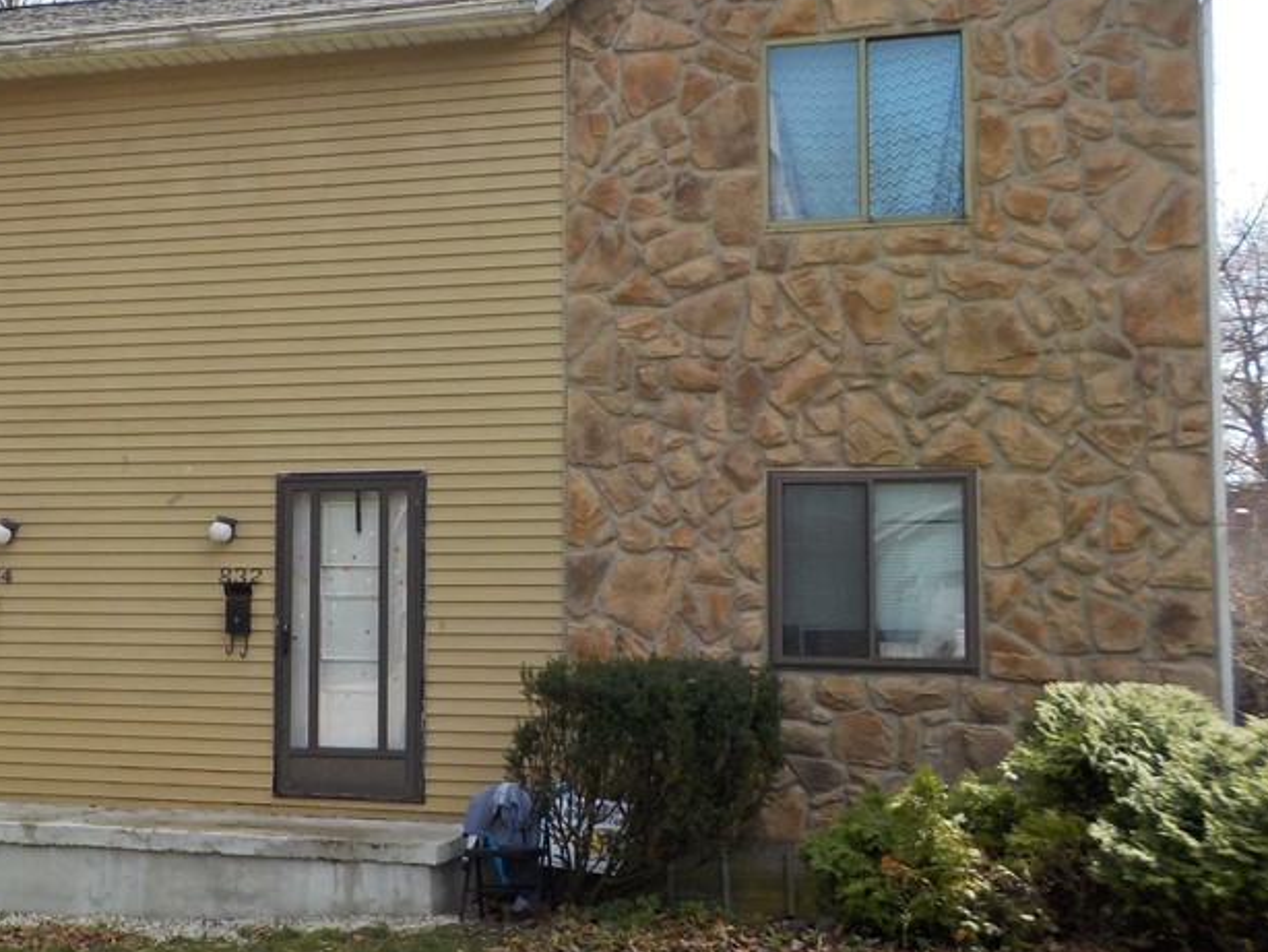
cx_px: 254
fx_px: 1832
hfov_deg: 36.9
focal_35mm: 50
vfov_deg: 29.1
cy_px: 463
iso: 125
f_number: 3.3
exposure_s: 1/640
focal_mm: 4.1
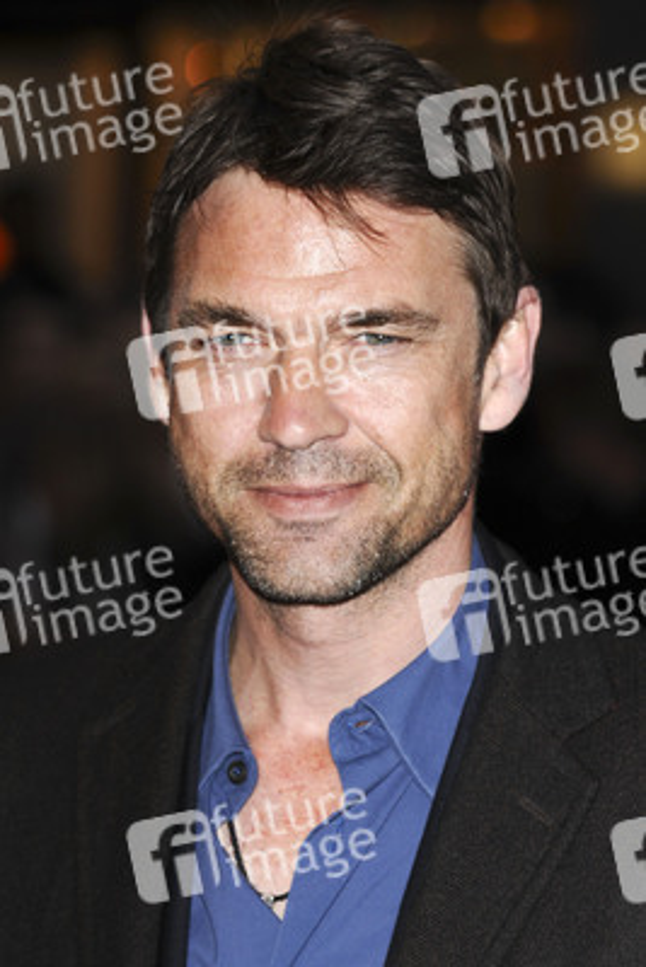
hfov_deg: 7.6
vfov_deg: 11.4
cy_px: 484
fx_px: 4840
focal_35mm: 180
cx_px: 323
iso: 400
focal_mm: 120
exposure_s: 1/160
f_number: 5
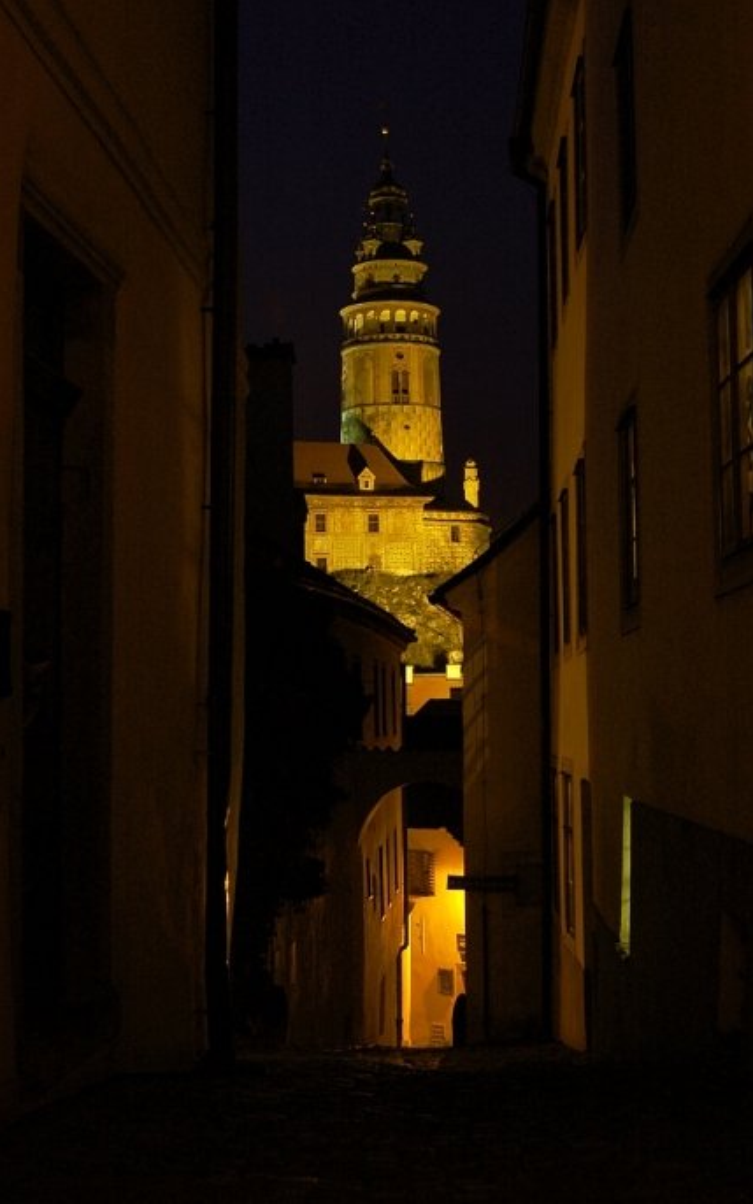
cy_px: 611
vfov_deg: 38.2
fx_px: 1740
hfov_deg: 24.4
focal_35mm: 53
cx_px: 405
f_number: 7.1
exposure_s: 1
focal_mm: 34
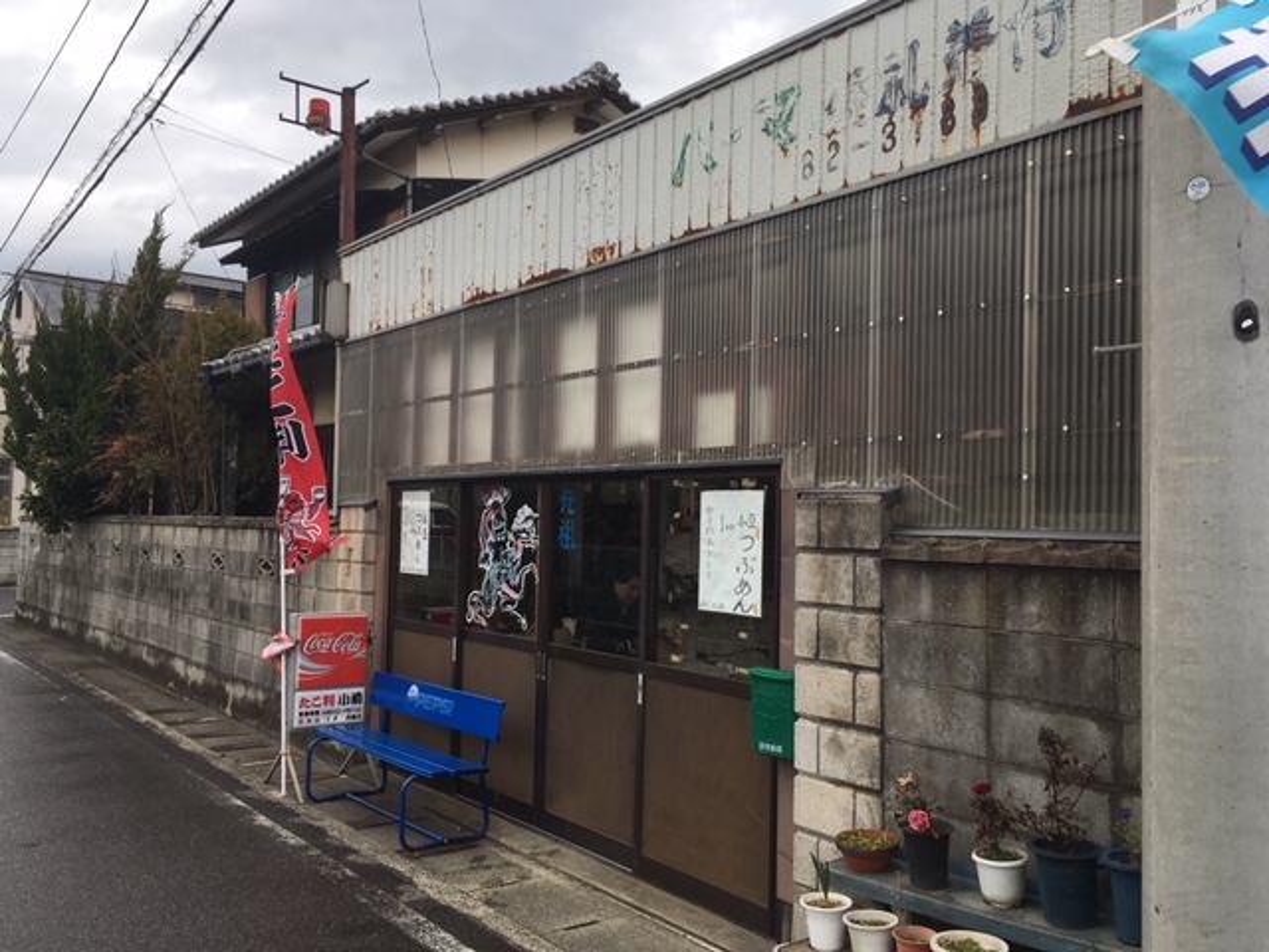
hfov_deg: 61.7
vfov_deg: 48.2
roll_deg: +0.6
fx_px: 1063
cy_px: 476
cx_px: 634
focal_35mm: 29
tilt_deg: +1.8
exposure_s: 1/345
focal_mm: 4.15
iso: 25
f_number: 2.2
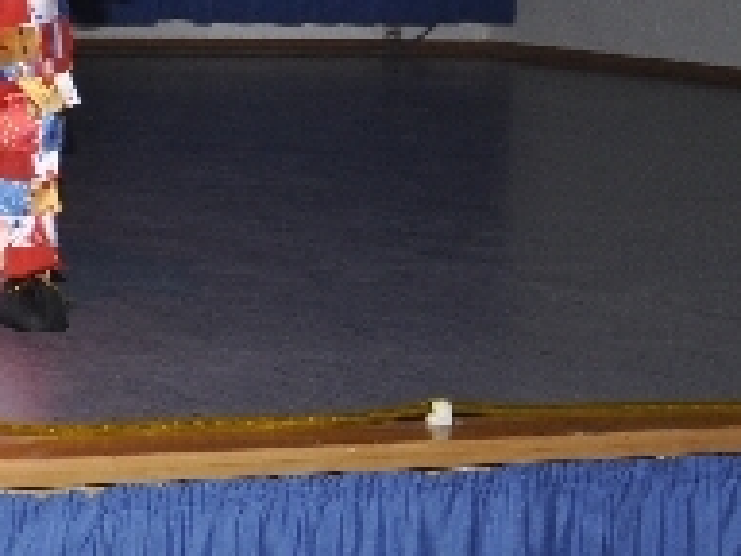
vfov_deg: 13.5
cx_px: -699
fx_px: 2312
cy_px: -10
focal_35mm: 108
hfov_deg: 15.1
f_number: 5
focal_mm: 18
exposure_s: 1/60
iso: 400
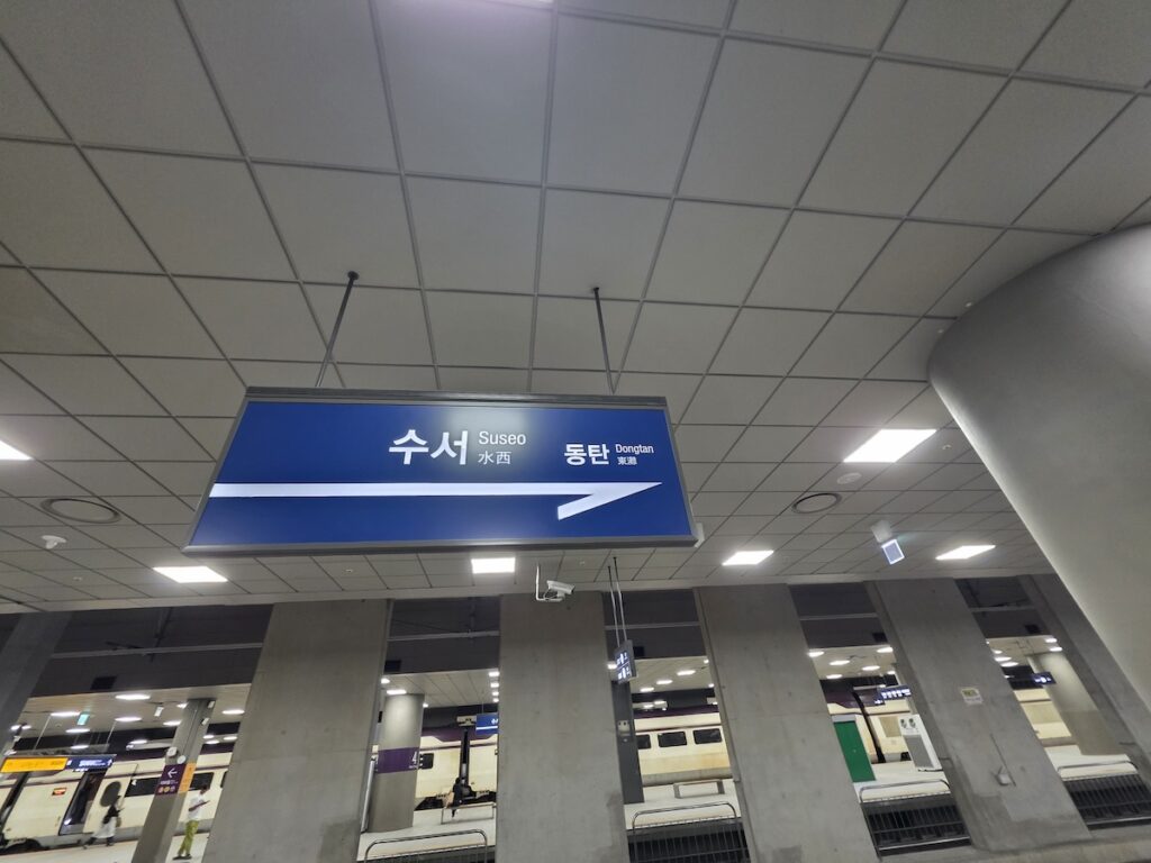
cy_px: 432
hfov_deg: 106.2
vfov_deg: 89.9
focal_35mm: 13
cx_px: 576
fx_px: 432
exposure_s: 1/60
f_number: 1.9
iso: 320
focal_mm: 2.2
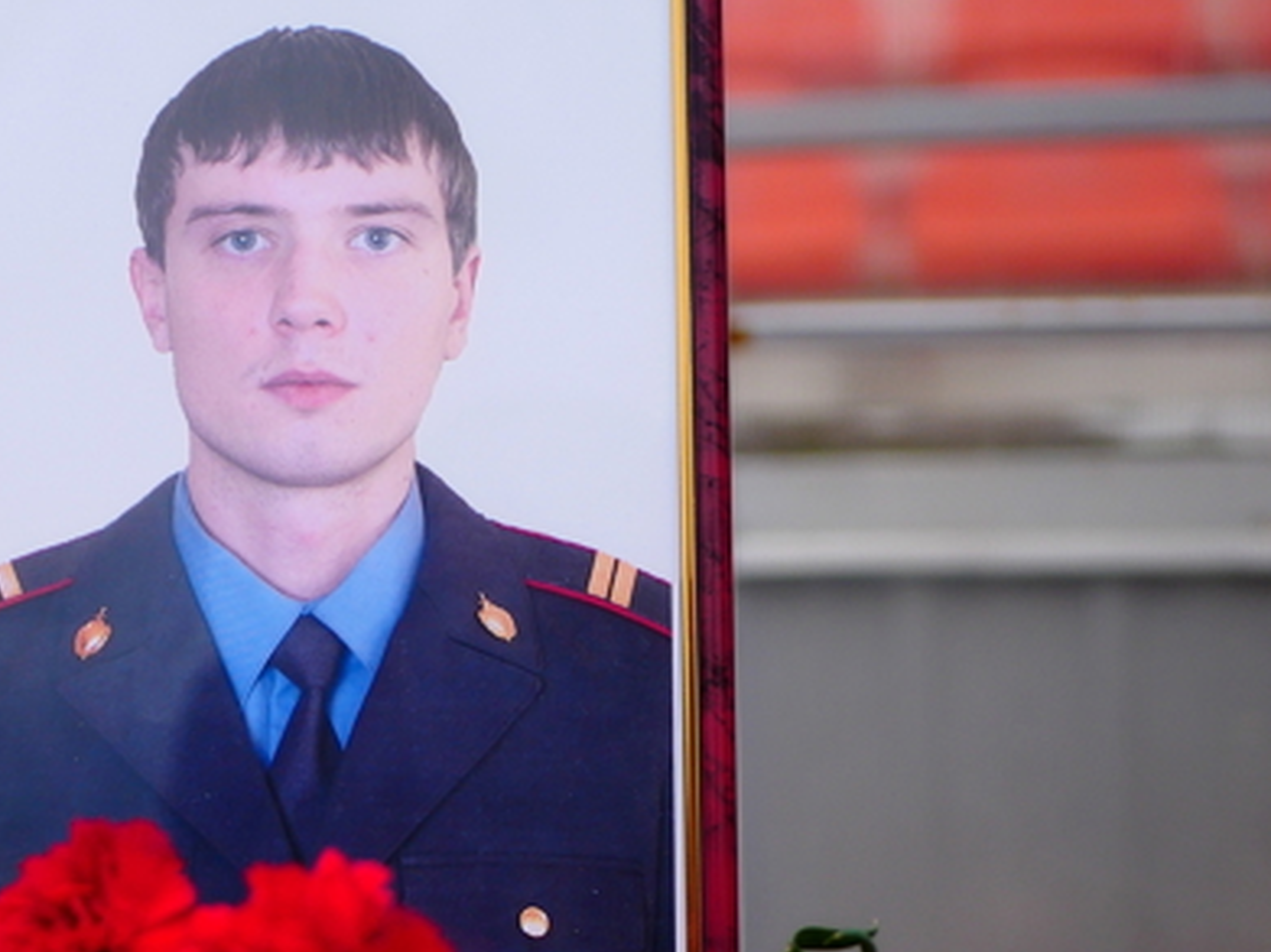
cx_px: 284
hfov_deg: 22.3
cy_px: 500
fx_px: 3193
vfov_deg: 17.0
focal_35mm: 87
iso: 200
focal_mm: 25
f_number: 2
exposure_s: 1/2500
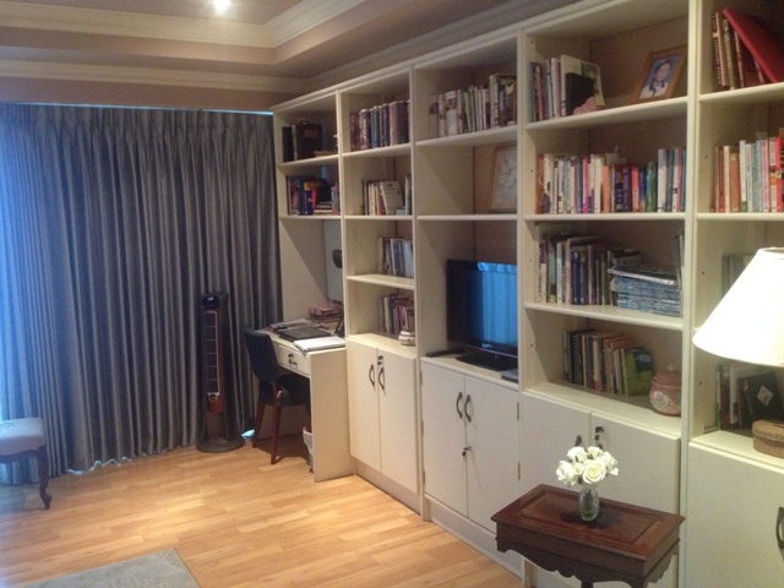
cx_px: 392
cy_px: 294
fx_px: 793
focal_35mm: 35
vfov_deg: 40.7
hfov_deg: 52.6
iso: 500
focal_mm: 4.28
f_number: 2.4
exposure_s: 1/15
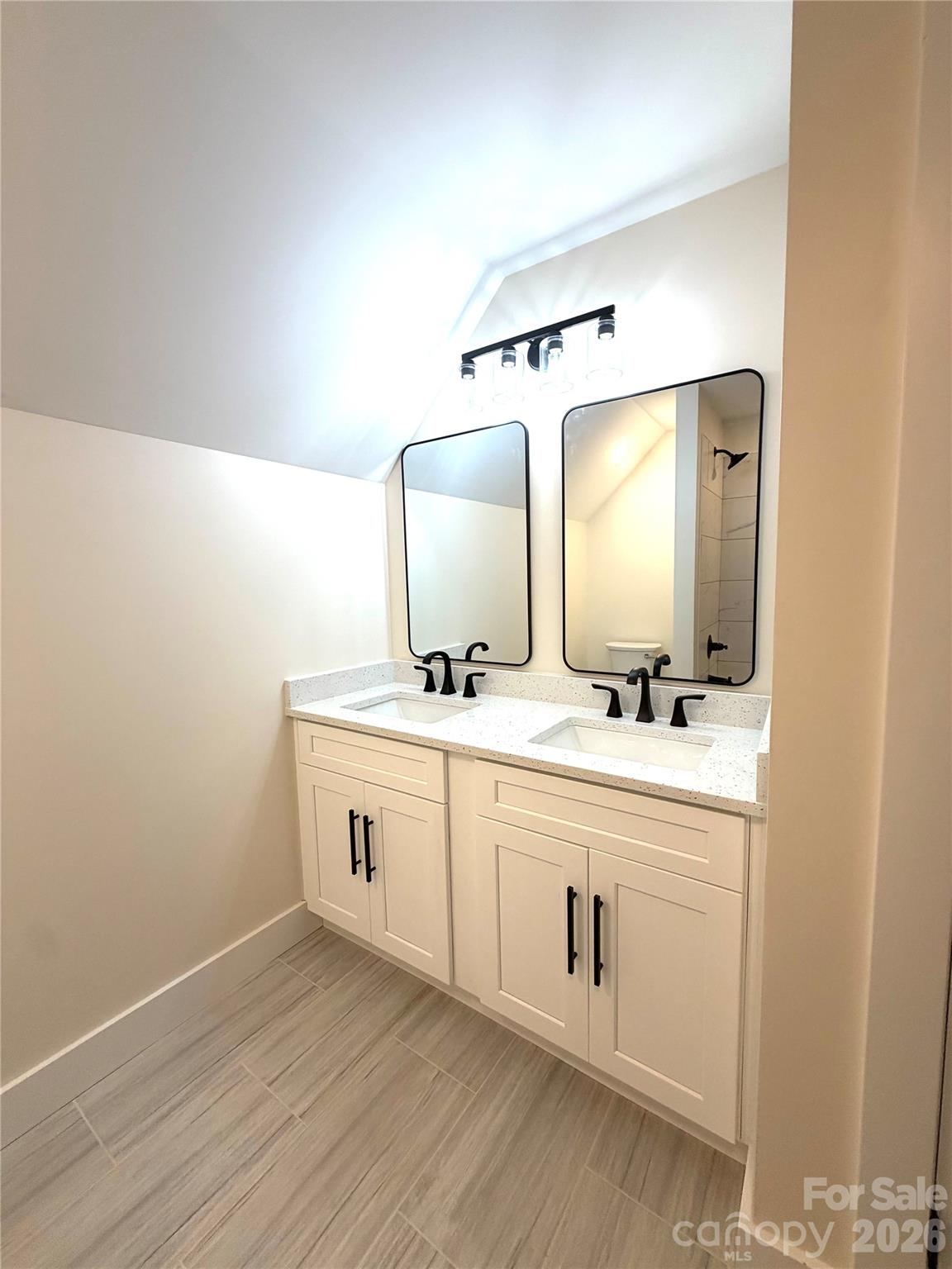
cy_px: 634
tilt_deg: -4.1
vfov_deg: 102.1
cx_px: 476
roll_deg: +0.3
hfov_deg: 85.7
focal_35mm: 14
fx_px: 513
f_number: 2.2
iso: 80
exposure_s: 1/120
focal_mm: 2.22
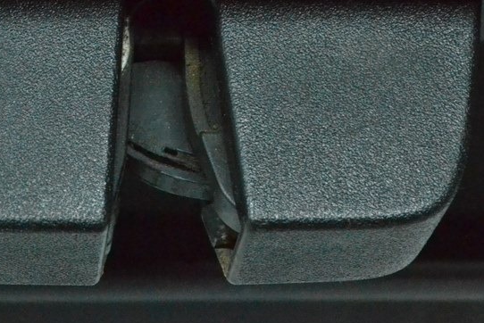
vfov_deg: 13.4
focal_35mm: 102
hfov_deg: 19.9
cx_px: 136
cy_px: 62
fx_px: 1372
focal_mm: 36
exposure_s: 1/125
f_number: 10
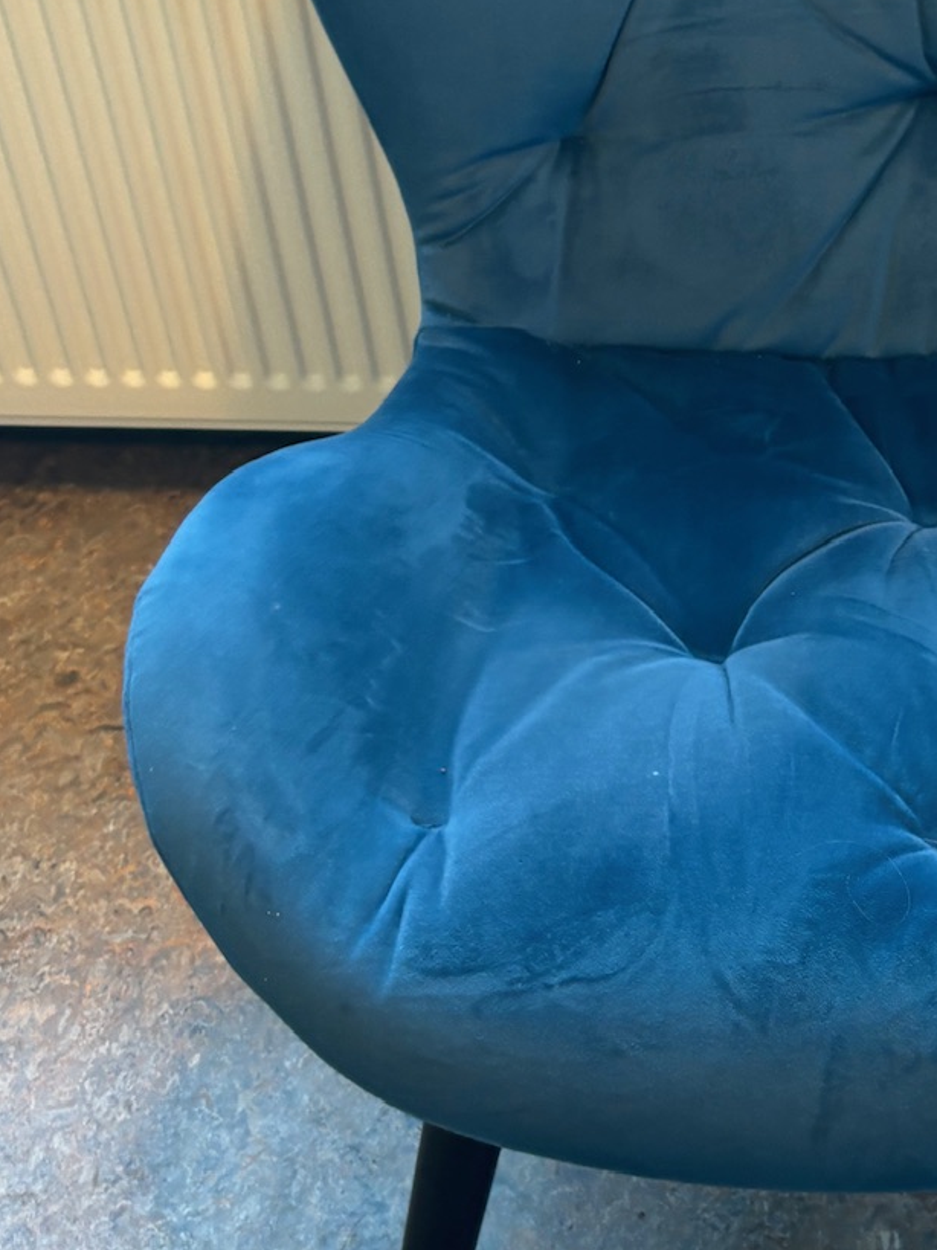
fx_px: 2347
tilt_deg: -39.6
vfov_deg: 29.8
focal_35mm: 65
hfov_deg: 21.7
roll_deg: -0.8
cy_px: 569
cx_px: 949
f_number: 1.6
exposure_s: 1/60
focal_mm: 5.96
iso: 160
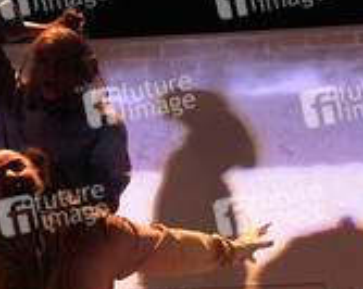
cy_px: 265
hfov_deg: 6.3
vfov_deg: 5.0
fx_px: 3292
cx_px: 82
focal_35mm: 307
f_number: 5.6
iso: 1000
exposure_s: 1/125
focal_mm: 121
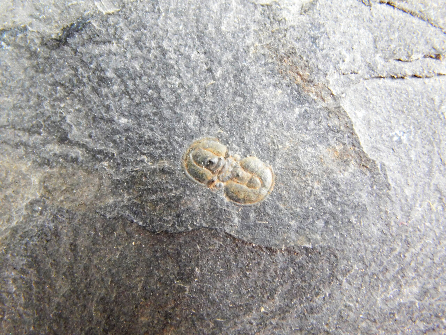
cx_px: 223
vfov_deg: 6.4
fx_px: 2989
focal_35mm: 232
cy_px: 168
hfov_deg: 8.5
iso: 800
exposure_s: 1/30
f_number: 5.6
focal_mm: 41.3
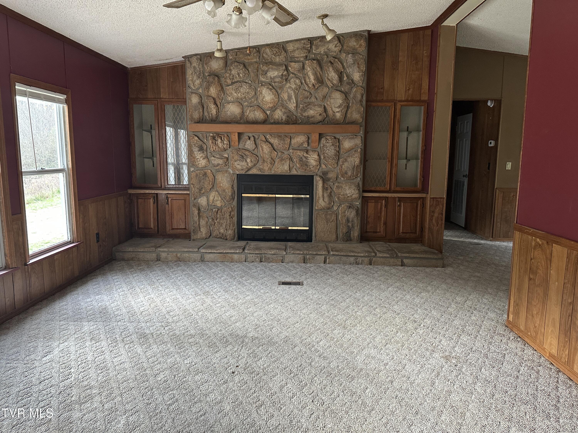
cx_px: 289
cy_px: 216
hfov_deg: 71.6
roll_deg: -0.9
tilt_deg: -6.4
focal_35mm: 24
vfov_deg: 56.8
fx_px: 401
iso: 250
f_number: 1.78
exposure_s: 1/116
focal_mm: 6.86
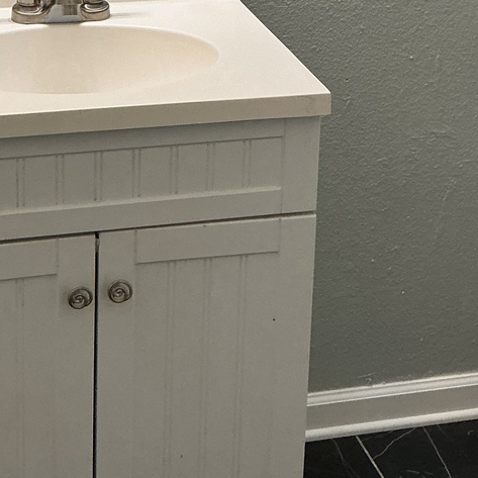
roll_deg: -1.7
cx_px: 178
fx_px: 1219
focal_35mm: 78
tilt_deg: -14.3
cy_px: -50
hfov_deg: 22.1
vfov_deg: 21.1
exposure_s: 1/60
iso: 100
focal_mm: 3
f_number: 1.8
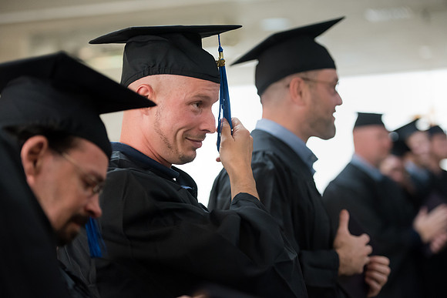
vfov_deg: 13.0
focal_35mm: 105
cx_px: 224
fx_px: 1304
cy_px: 149
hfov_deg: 19.5
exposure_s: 1/200
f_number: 2.8
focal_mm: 105
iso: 3200
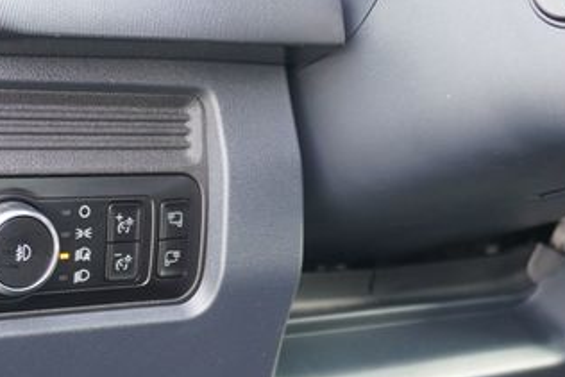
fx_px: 1193
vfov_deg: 17.9
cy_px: 234
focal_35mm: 76
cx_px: 190
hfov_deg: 26.5
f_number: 4.5
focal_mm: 25
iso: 640
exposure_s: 1/60
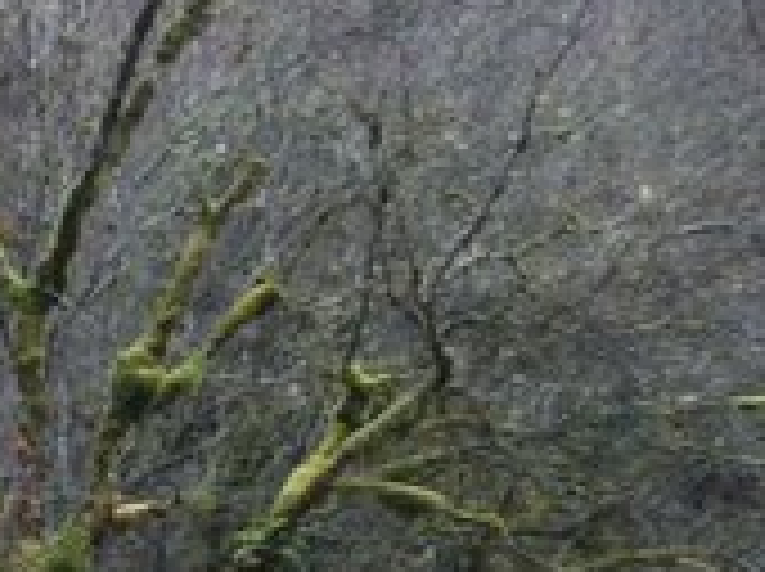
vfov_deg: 7.4
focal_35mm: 185
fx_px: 4083
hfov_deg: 9.4
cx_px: -1156
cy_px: 1414
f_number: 2.8
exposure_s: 1/30
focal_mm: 3.85
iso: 80
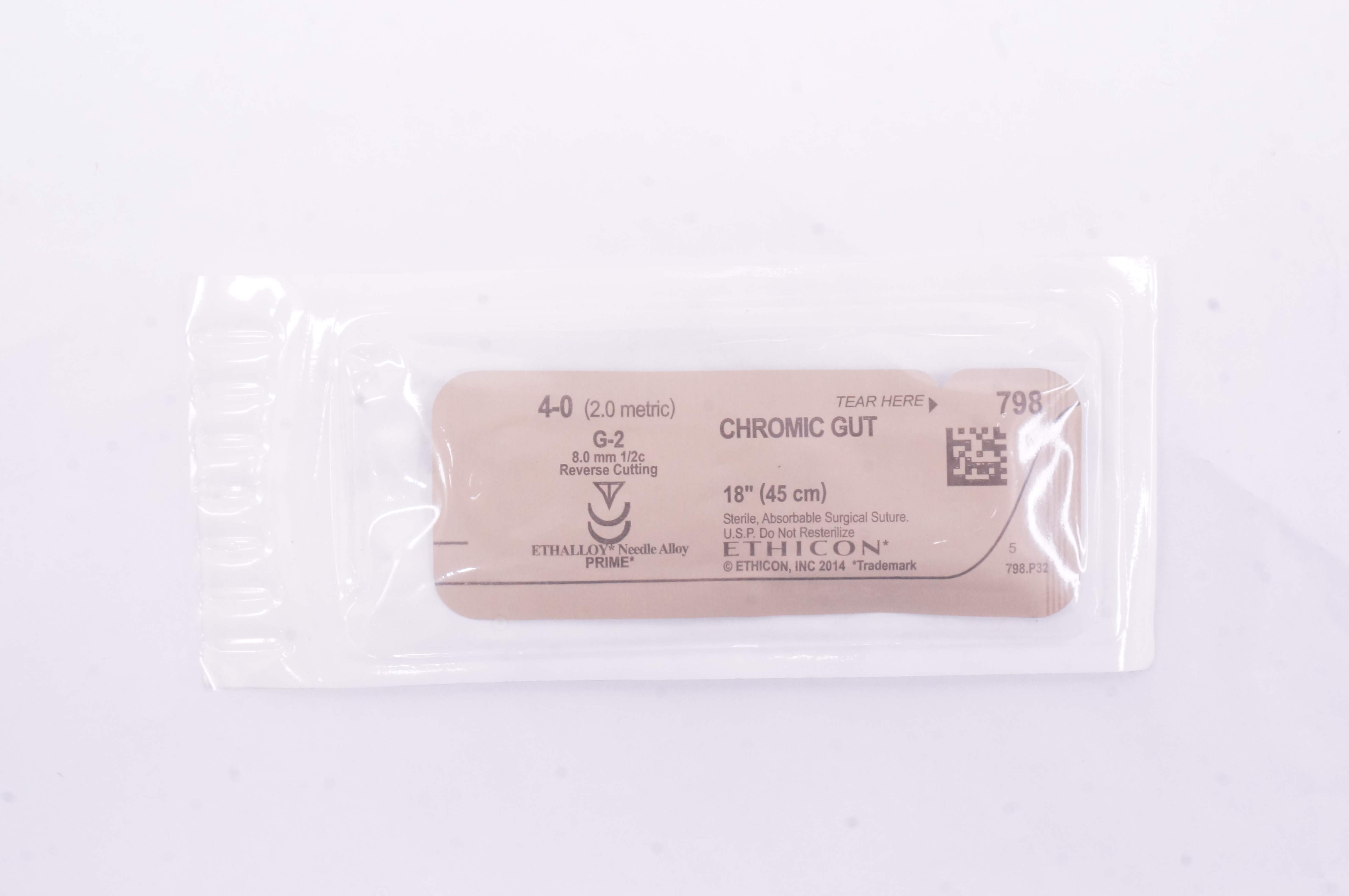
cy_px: 448
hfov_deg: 38.9
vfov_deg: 26.4
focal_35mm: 51
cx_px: 674
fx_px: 1909
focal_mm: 34
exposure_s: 1/25
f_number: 18
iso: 1600
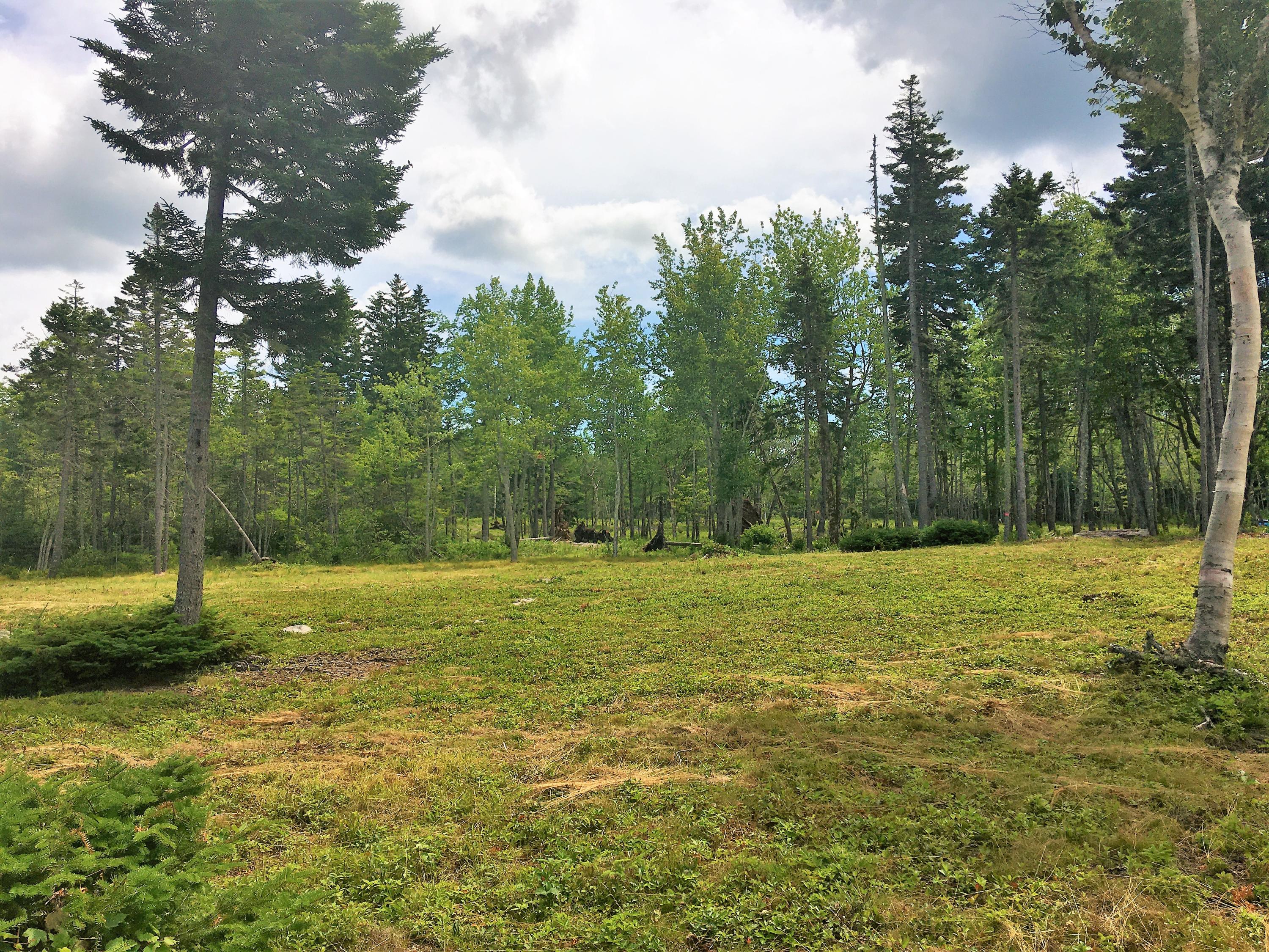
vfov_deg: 48.2
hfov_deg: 61.7
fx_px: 1063
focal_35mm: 29
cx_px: 634
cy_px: 476
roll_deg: +1.0
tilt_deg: +3.1
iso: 25
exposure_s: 1/1876
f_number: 2.2
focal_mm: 4.15
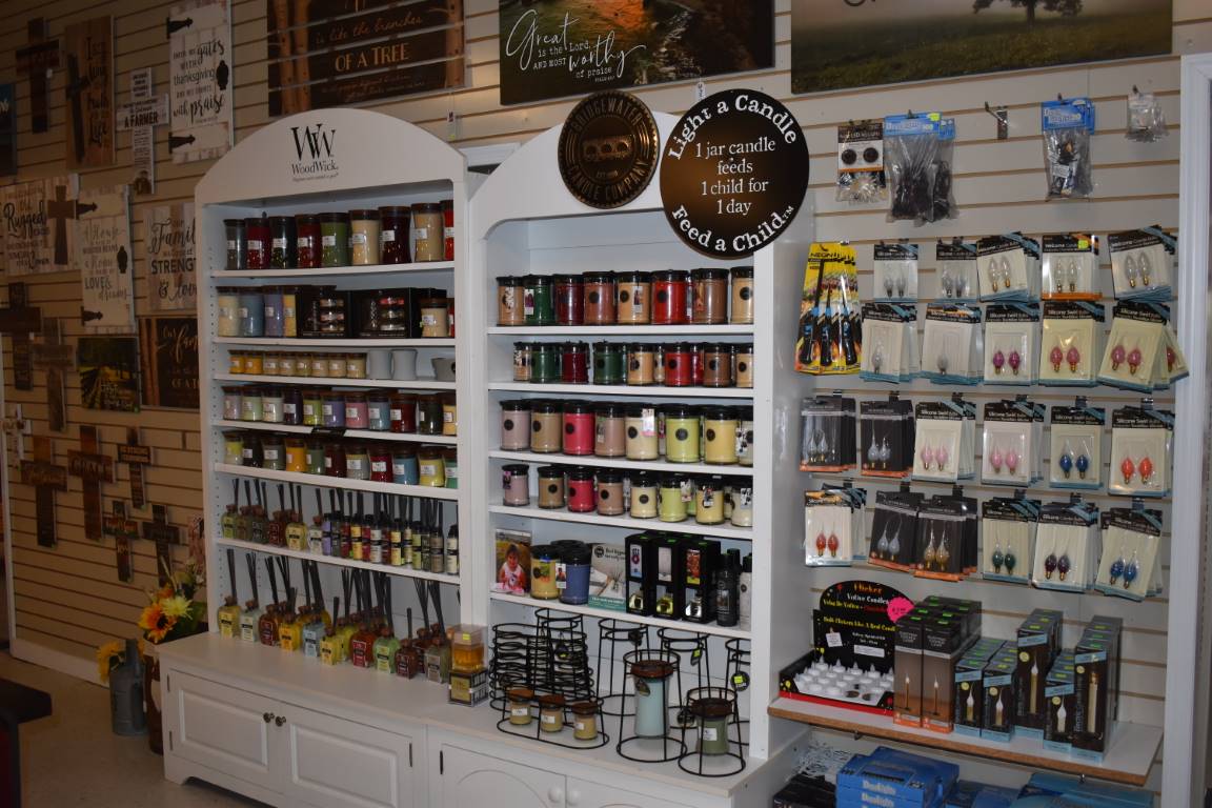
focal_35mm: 33
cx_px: 606
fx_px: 1111
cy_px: 404
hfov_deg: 57.2
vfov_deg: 40.0
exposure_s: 1/160
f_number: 3.8
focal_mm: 22
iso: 800
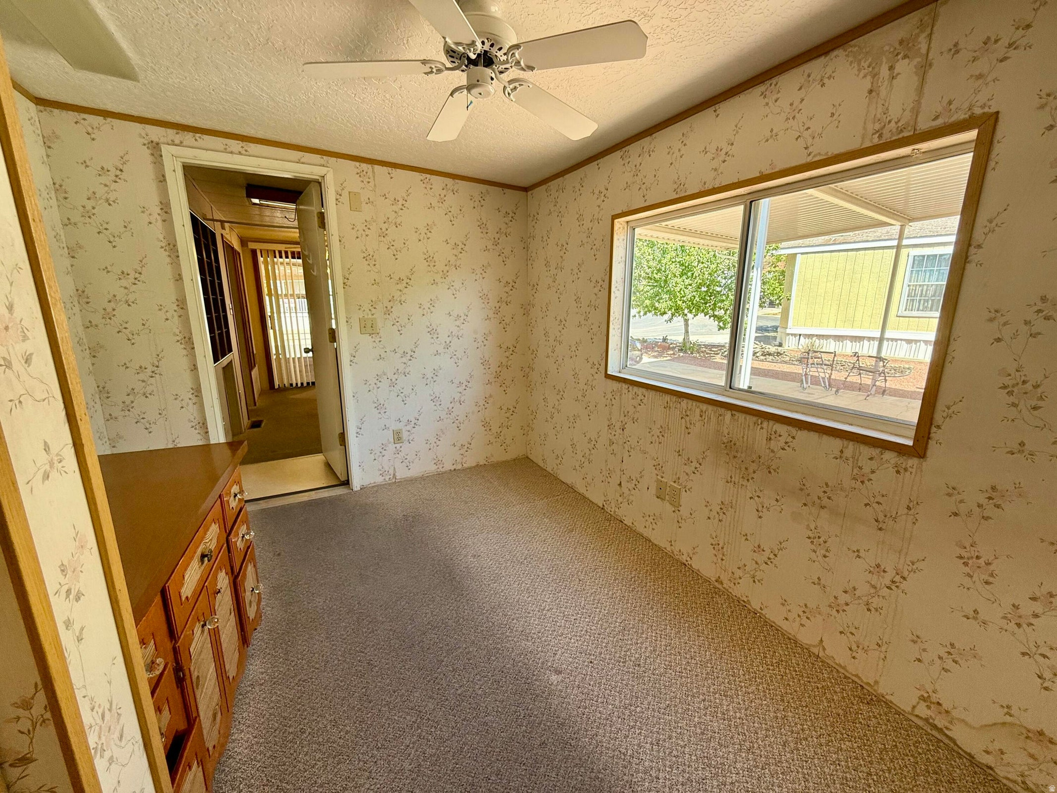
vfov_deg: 85.7
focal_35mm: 14
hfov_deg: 102.1
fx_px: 427
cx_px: 528
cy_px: 396
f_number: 2.2
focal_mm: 2.22
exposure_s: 1/99
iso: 80
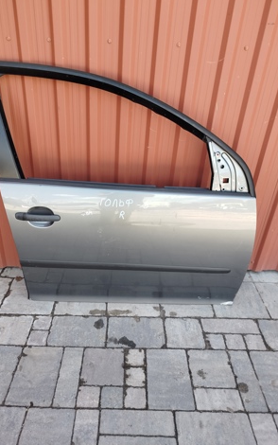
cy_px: 219
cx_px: 124
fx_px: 315
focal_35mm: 26
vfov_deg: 70.4
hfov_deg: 47.5
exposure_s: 1/100
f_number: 1.7
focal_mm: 5.31
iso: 80
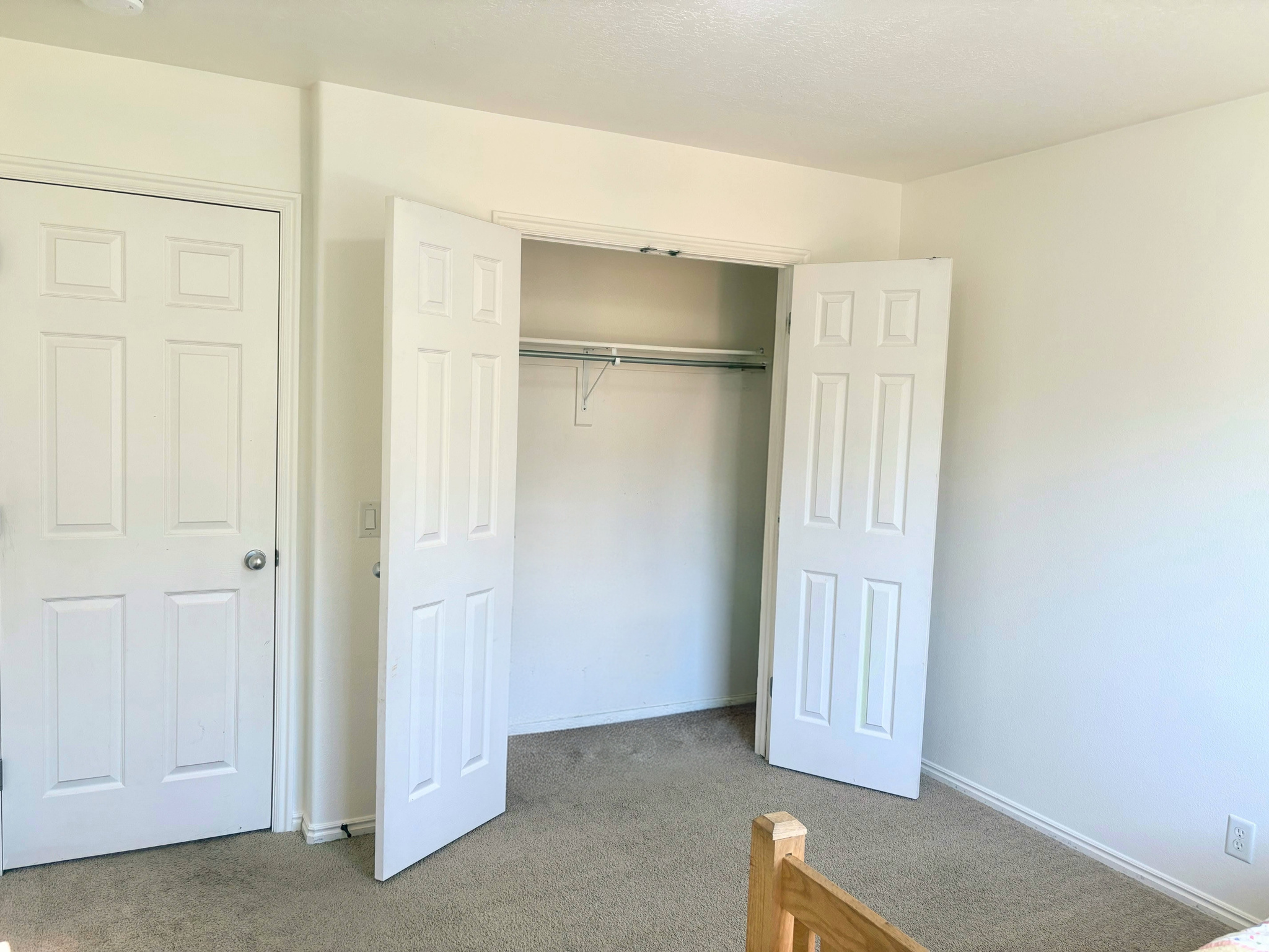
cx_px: 634
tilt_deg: -3.9
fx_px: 953
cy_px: 476
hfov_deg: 67.3
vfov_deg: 53.1
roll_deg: -2.3
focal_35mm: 26
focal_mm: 5.96
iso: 80
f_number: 1.6
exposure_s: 1/120
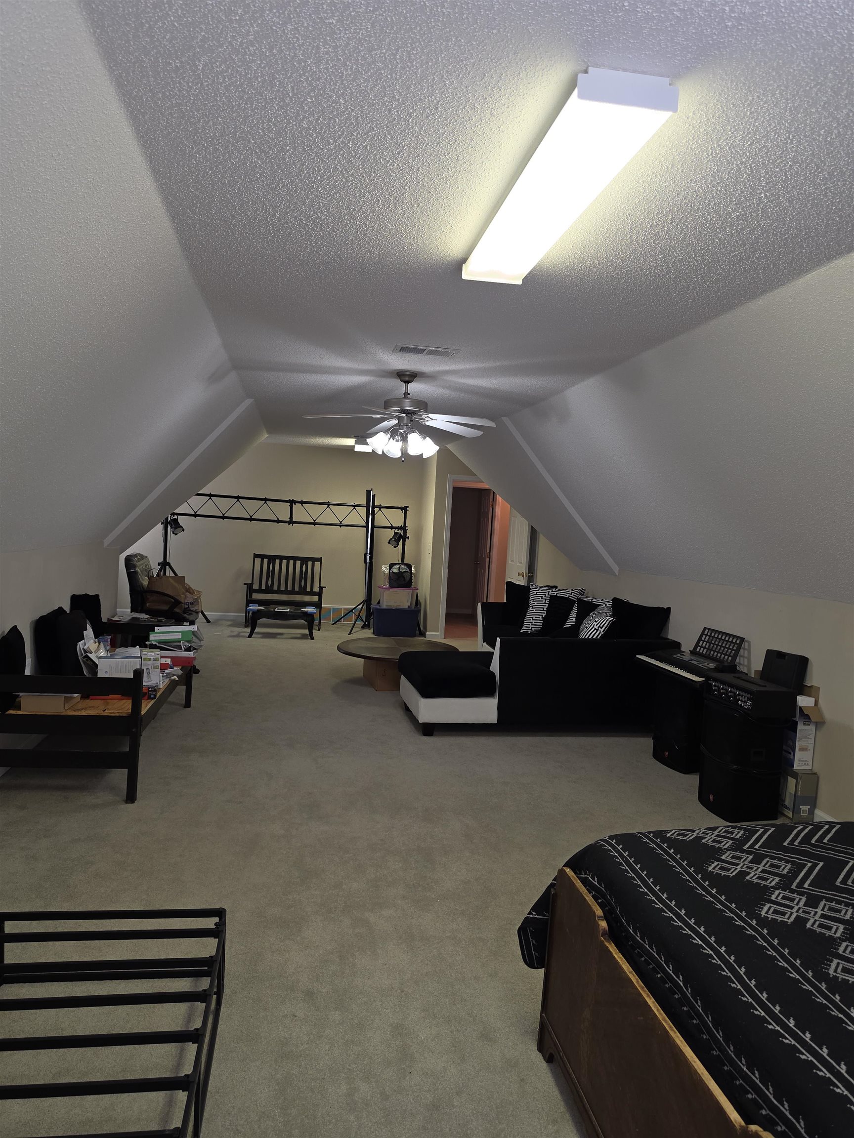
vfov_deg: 73.9
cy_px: 569
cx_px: 427
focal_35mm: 23
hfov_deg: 58.9
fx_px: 757
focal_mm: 6.5
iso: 50
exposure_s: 1/60
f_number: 1.4
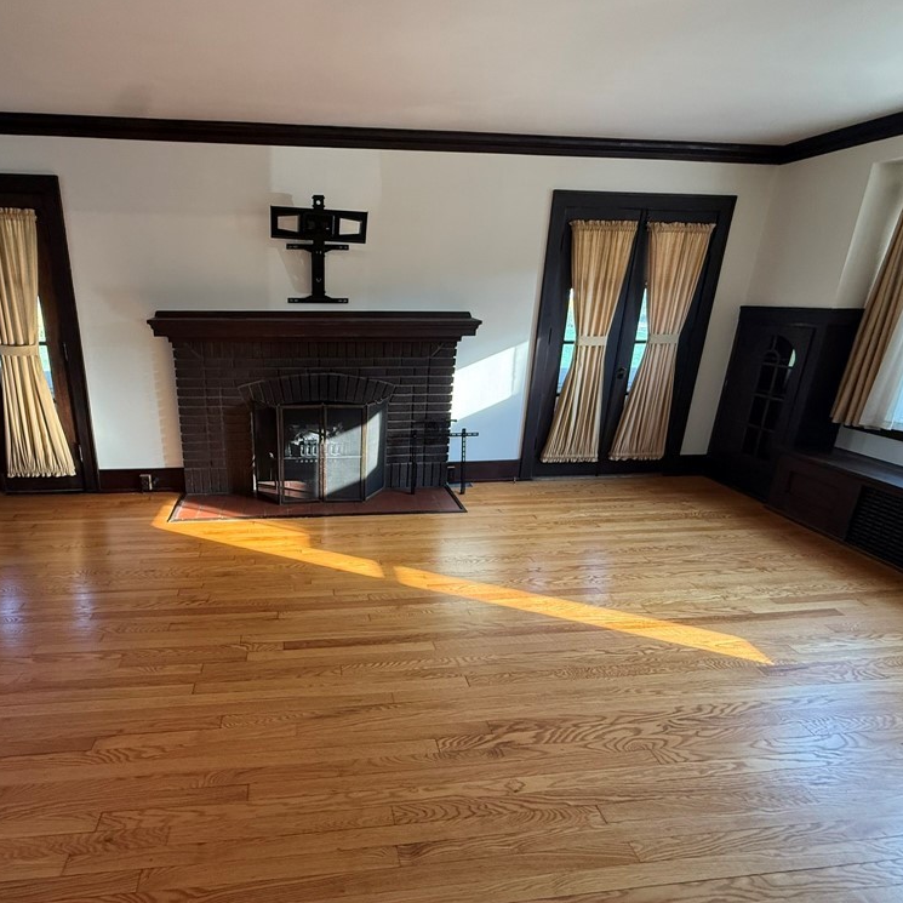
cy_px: 439
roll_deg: -1.2
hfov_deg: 82.5
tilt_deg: -15.5
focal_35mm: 17
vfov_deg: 83.9
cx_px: 343
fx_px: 502
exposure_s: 1/120
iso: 250
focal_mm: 2.22
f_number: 2.2
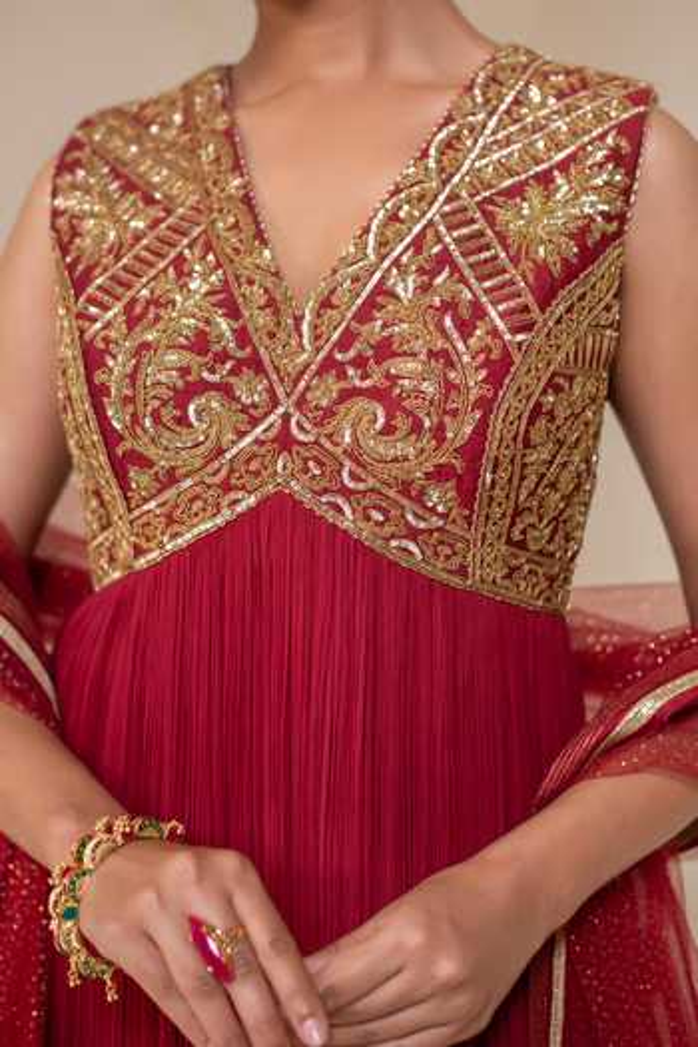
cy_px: 524
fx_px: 1454
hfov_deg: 27.0
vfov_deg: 39.6
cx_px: 349
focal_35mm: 50
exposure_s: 1/160
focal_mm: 50
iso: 500
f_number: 2.5
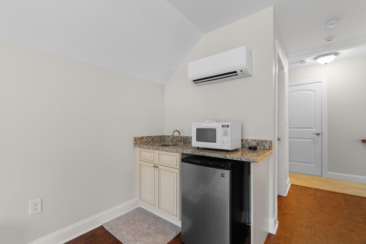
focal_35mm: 15
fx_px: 152
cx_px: 183
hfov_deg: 100.4
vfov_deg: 77.3
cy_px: 122
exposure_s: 1/5
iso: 100
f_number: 4.5
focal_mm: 10
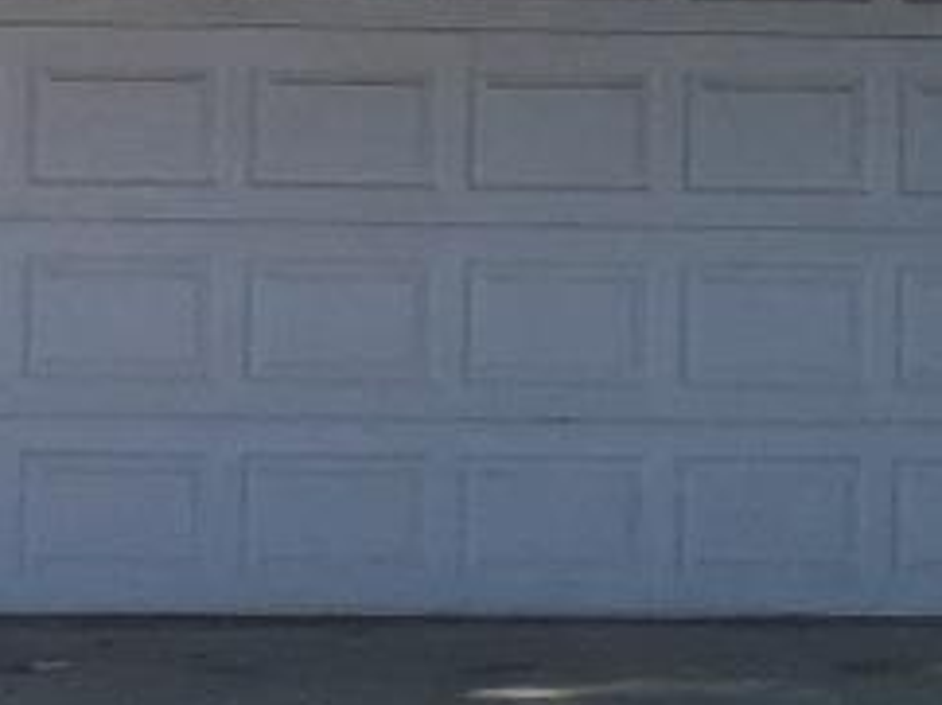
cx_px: 1475
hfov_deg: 10.6
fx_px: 4893
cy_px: 136
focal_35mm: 180
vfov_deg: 8.2
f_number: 2.2
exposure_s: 1/1166
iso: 25
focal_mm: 4.15
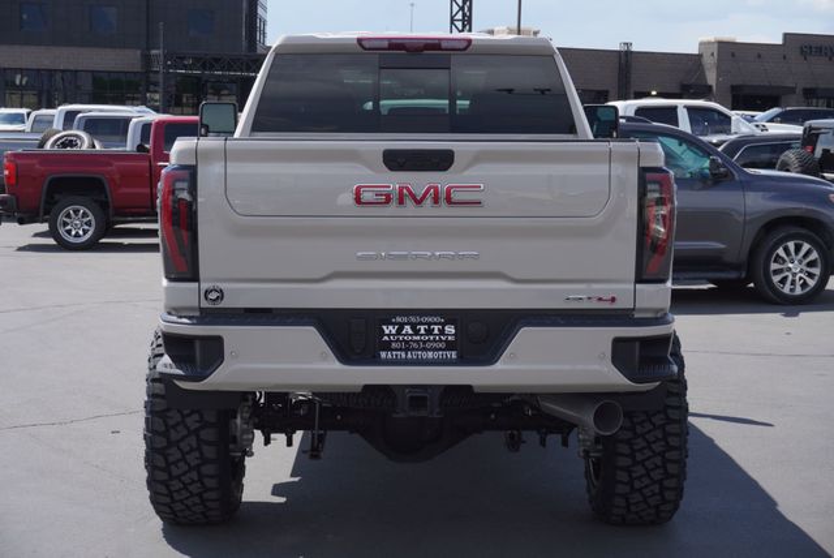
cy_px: 279
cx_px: 417
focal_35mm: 63
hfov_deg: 31.9
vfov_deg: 21.6
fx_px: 1461
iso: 100
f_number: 9
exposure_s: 1/200
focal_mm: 42
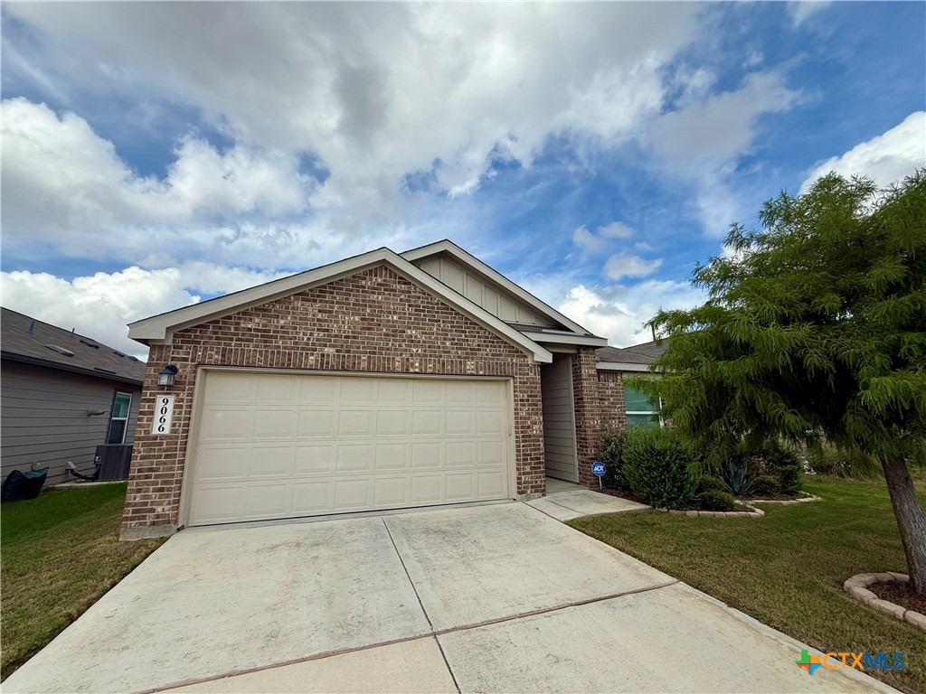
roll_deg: +0.2
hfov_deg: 102.1
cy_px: 347
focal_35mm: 14
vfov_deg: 85.7
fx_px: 375
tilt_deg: +11.7
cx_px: 463
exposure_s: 1/2611
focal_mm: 2.22
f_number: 2.2
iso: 50
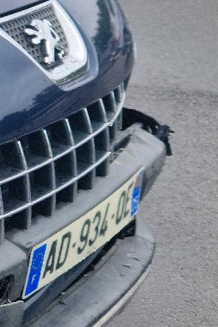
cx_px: -350
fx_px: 881
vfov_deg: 21.0
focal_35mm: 97
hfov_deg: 11.1
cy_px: 114
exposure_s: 1/1250
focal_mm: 5.4
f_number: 1.8
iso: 50
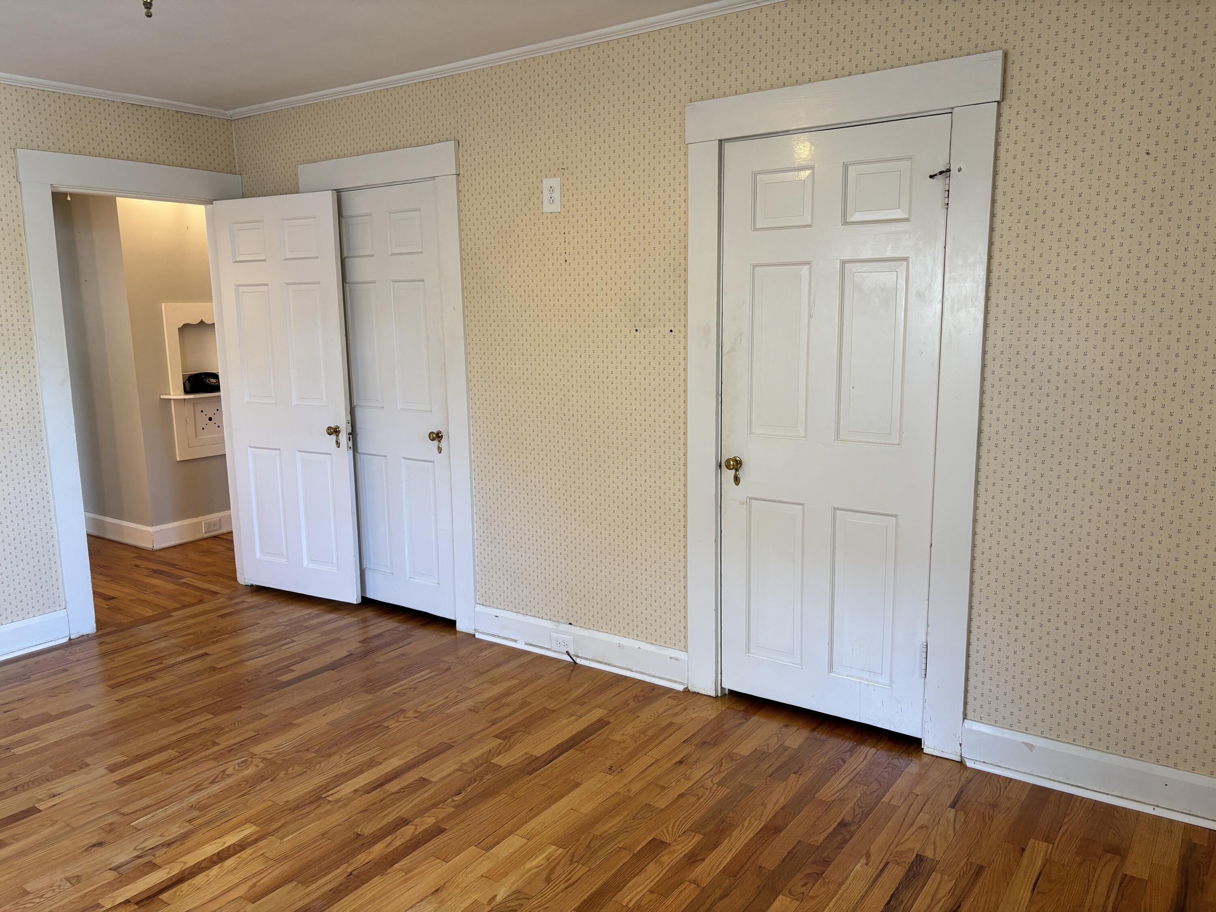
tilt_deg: -9.5
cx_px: 608
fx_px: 913
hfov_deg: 67.3
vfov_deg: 53.1
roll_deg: +0.8
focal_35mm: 26
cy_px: 456
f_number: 1.6
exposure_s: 1/60
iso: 125
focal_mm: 5.96
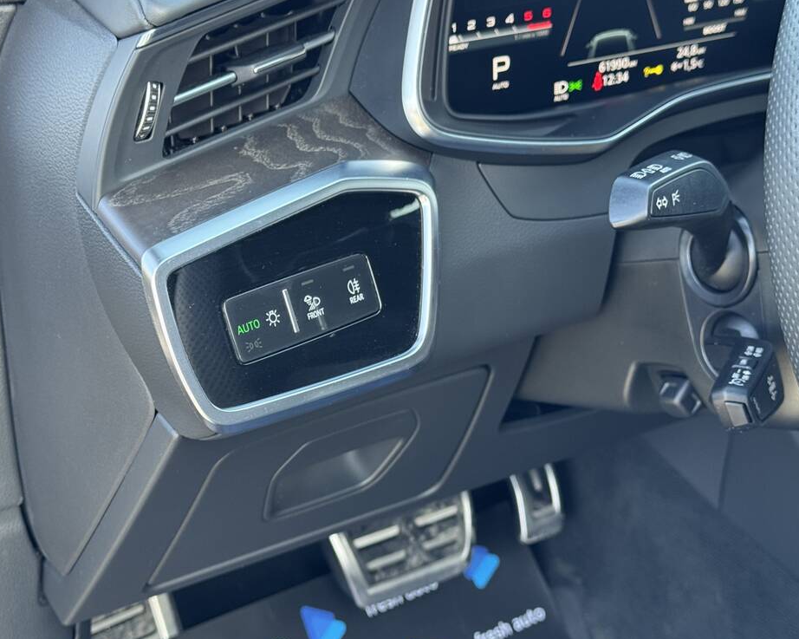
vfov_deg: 25.0
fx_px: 1442
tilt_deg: -27.4
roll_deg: +0.1
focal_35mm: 61
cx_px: 354
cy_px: 347
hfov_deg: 30.9
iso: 80
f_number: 1.78
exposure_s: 1/121
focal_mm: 6.76
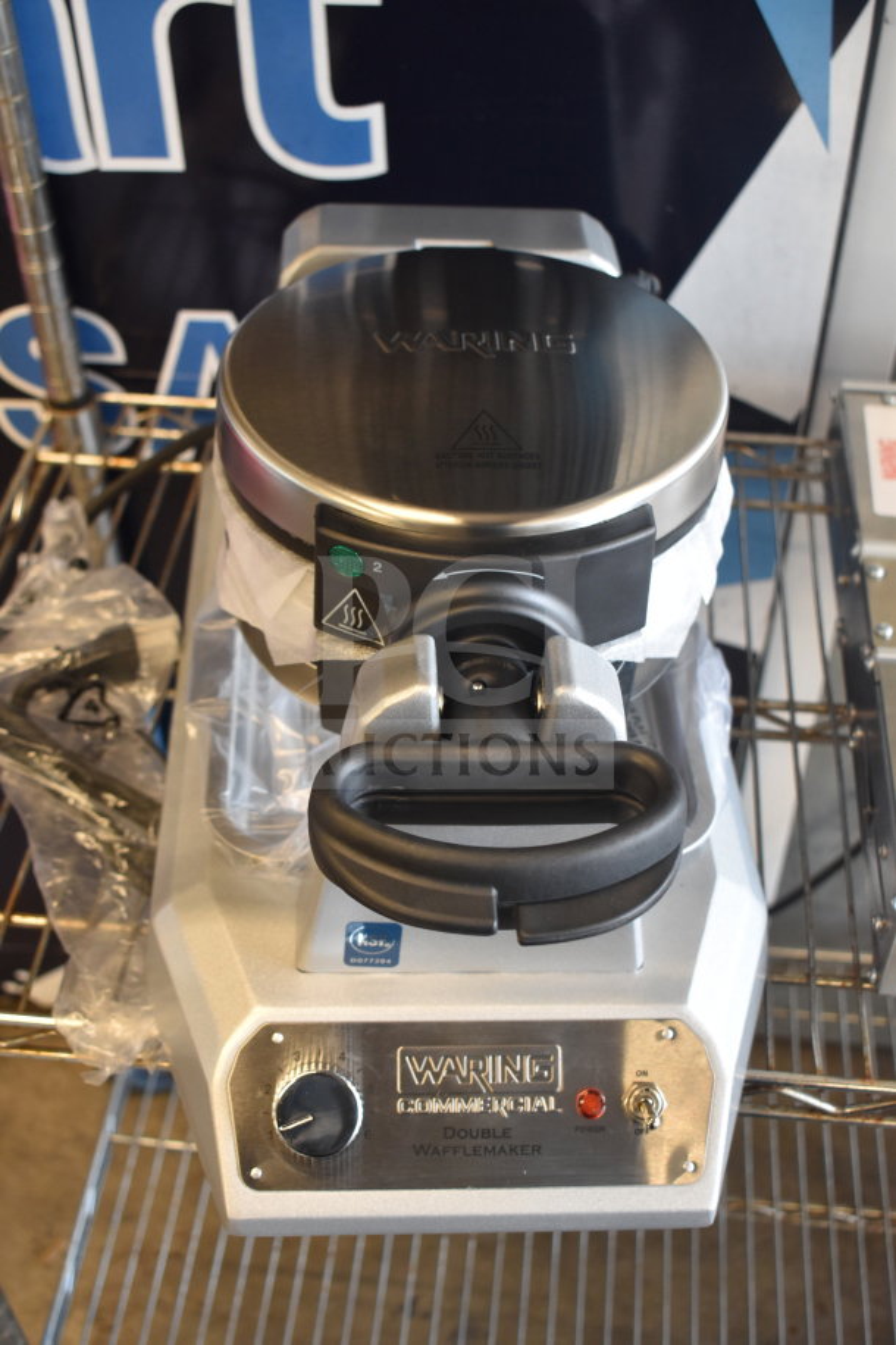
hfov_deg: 31.9
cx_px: 448
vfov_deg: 46.4
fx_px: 1568
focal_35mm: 42
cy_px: 672
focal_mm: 28
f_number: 4.2
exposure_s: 1/50
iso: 1000
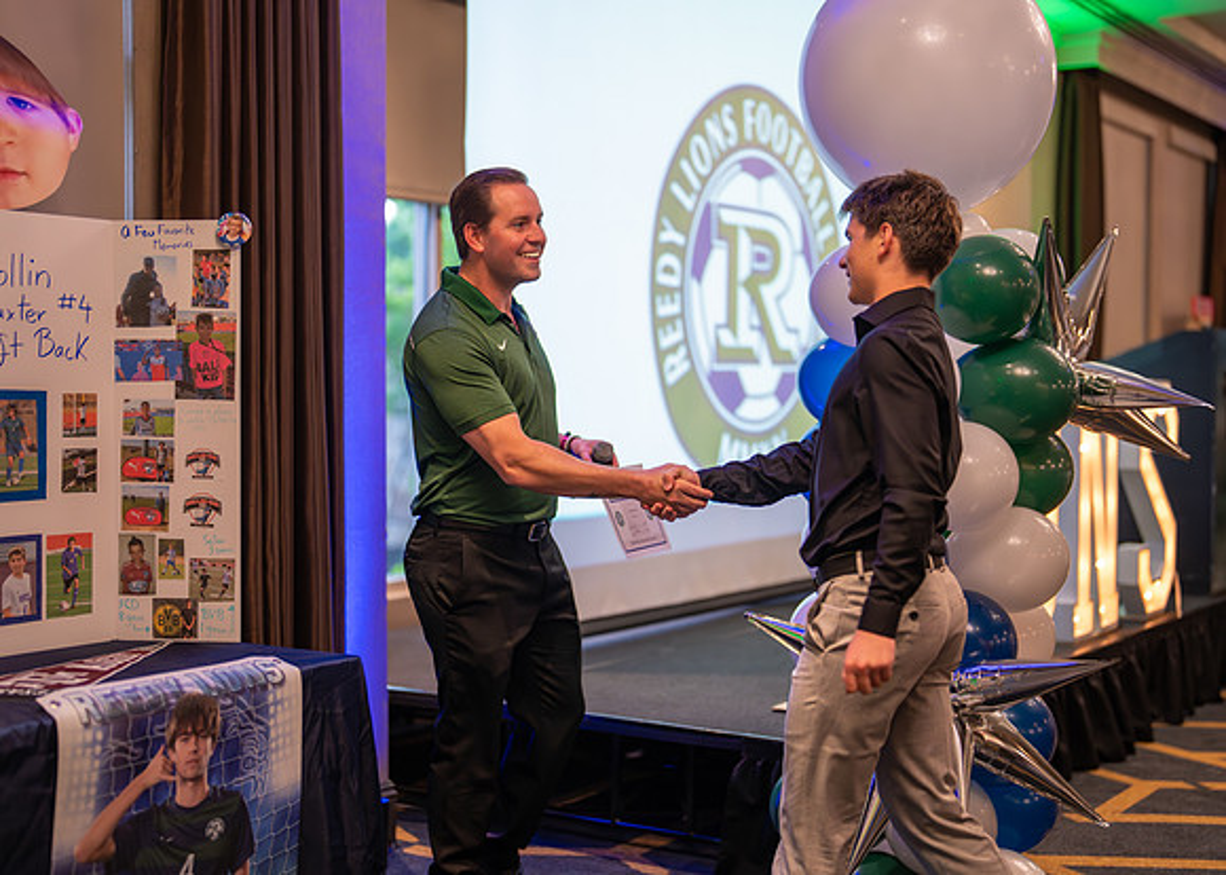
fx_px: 1836
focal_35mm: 53
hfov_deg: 36.9
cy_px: 438
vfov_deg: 26.8
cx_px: 613
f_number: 1.2
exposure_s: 1/400
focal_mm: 50
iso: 1000
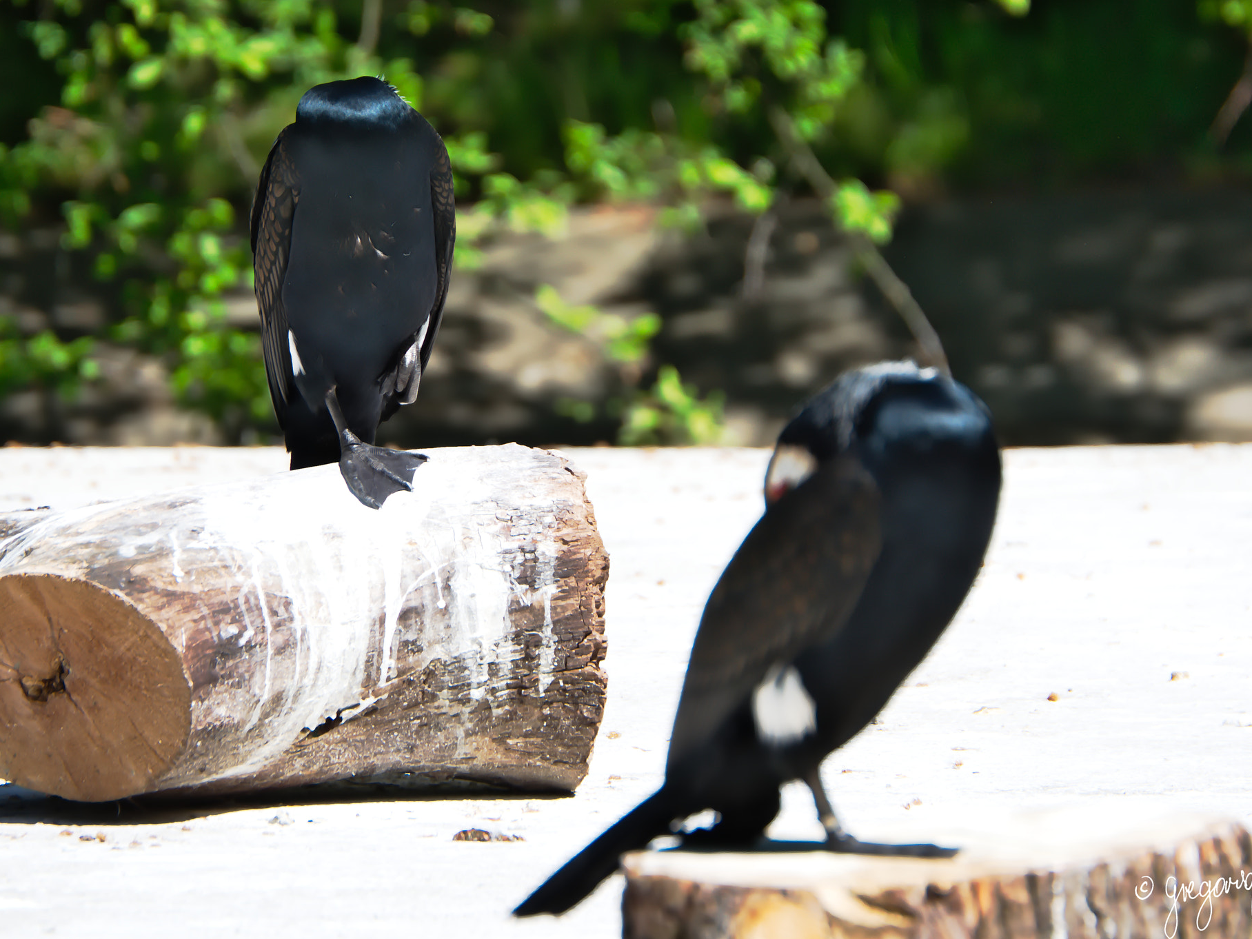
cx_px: 571
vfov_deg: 3.4
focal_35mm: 439
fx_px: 15878
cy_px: 470
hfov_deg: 4.5
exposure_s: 1/400
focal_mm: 270
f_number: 6.3
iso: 125
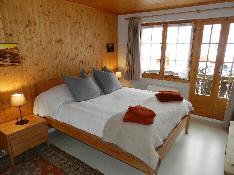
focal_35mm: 24
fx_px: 162
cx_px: 116
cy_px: 89
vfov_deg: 56.8
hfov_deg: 71.6
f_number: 3.4
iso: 160
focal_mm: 4
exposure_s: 1/80
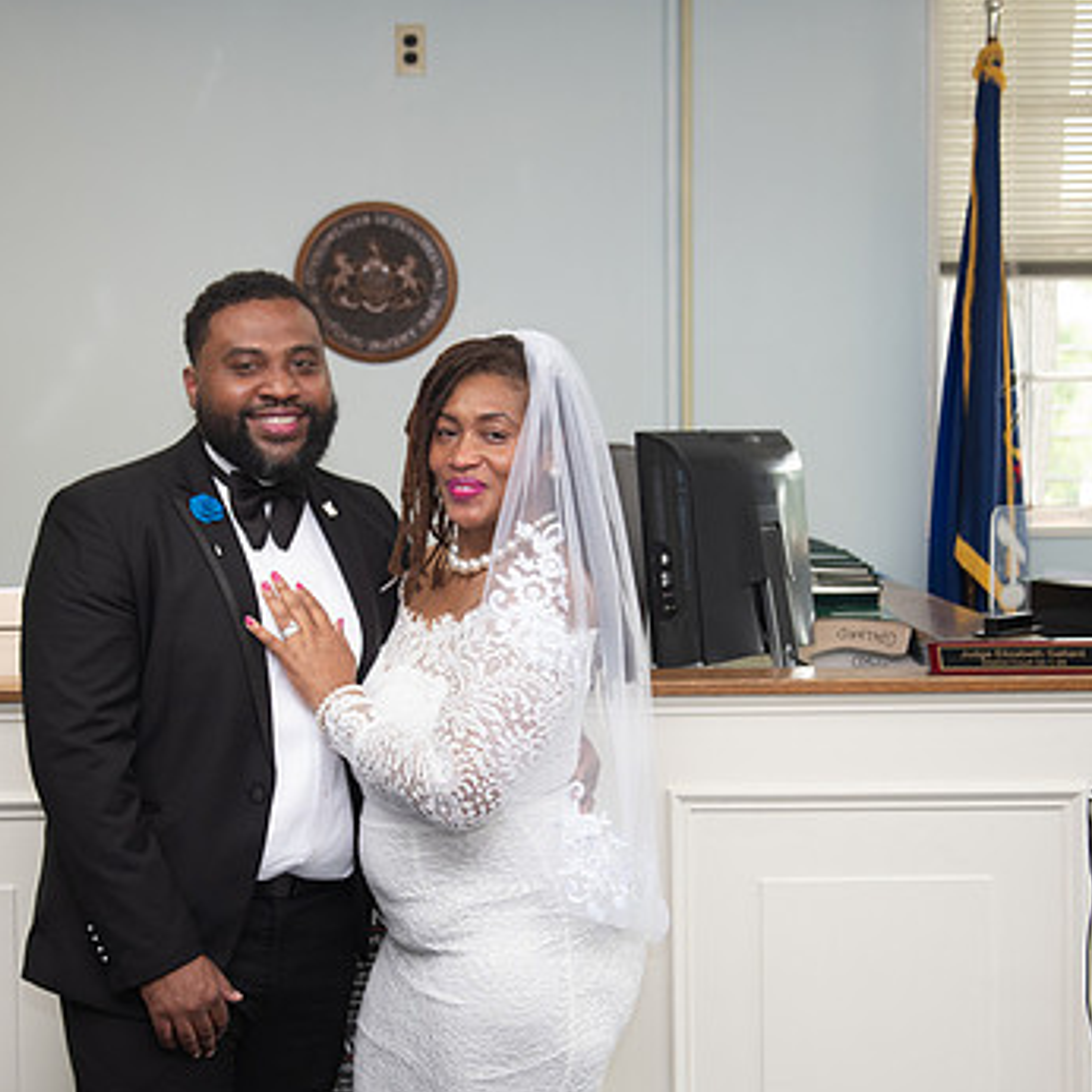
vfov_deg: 23.4
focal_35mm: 74
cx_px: 445
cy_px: 601
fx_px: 2641
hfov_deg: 23.3
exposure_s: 1/160
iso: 1000
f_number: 4.6
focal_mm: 50
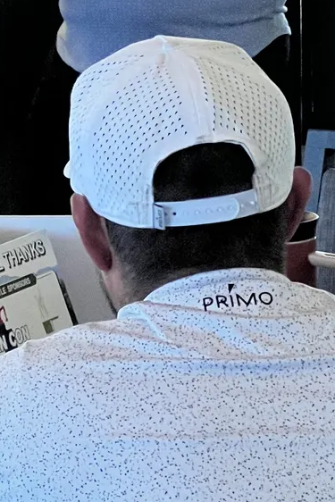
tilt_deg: -2.7
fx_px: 3180
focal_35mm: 228
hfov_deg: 6.0
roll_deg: +1.5
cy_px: -113
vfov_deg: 8.9
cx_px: -146
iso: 100
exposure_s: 1/120
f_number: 2.8
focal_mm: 9
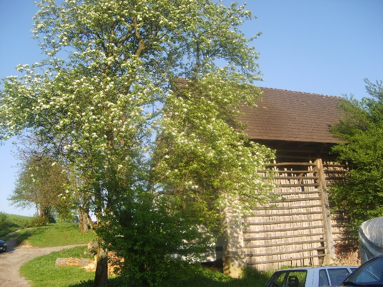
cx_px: 192
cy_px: 144
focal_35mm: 35
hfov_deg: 52.6
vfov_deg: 40.7
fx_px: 387
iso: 50
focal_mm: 5.8
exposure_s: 1/350
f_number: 2.8
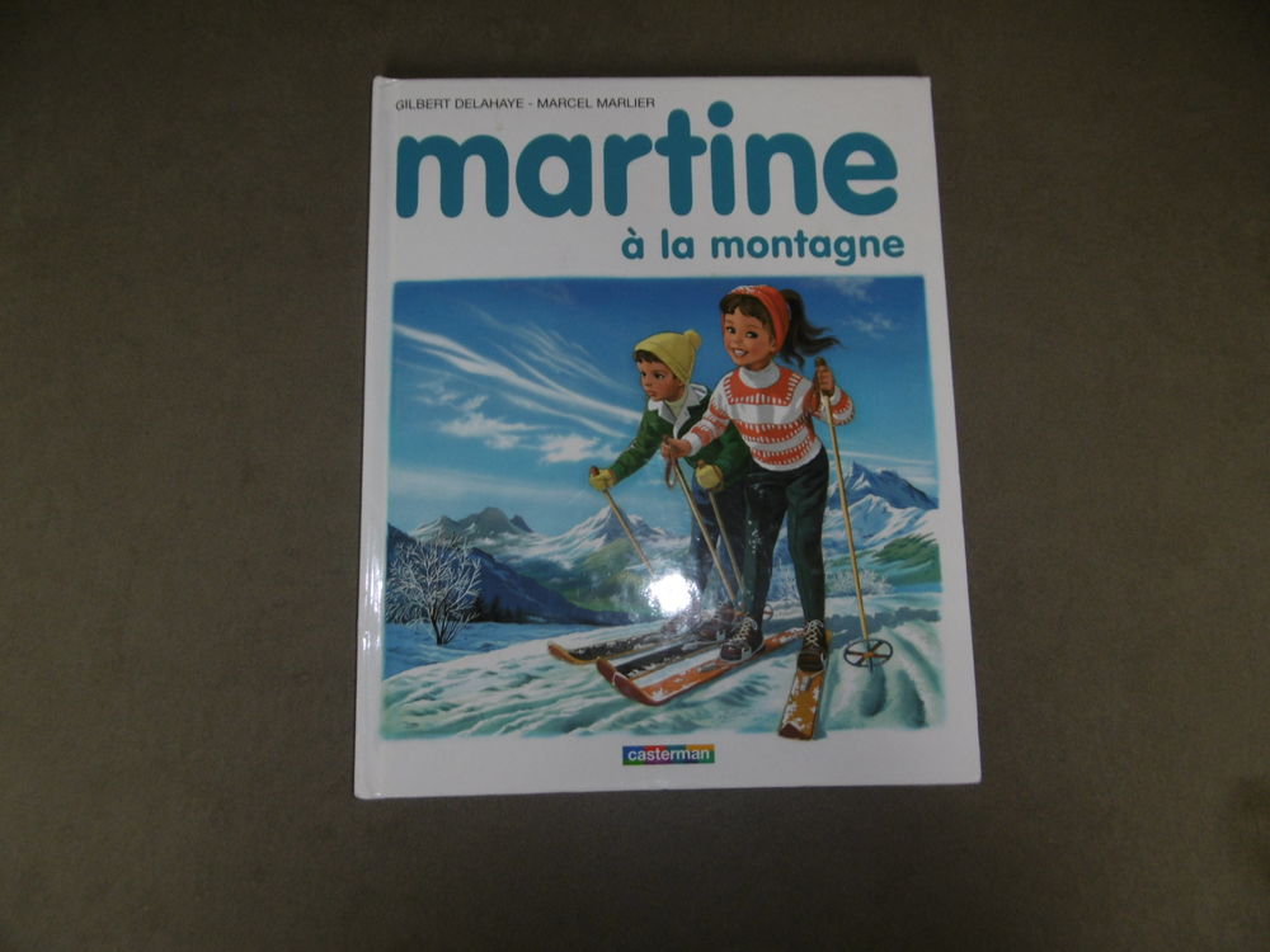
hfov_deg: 71.6
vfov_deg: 56.8
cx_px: 635
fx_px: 881
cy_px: 476
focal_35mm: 24
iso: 100
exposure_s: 1/60
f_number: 3.1
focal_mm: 4.3
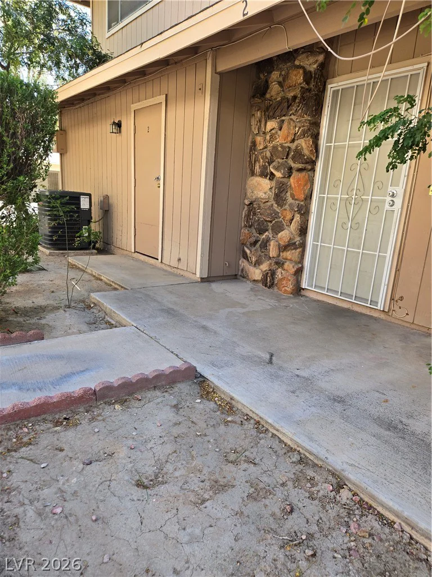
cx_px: 216
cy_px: 288
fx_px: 383
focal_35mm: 23
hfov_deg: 58.9
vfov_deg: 73.9
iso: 40
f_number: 1.8
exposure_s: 1/180
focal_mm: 5.4
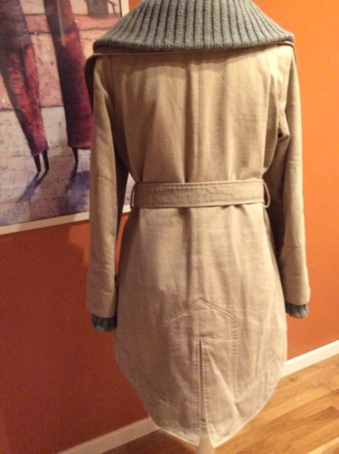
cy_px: 227
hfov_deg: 44.1
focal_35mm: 32
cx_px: 170
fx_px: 419
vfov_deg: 56.9
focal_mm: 3.3
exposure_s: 1/17
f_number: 2.4
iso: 400
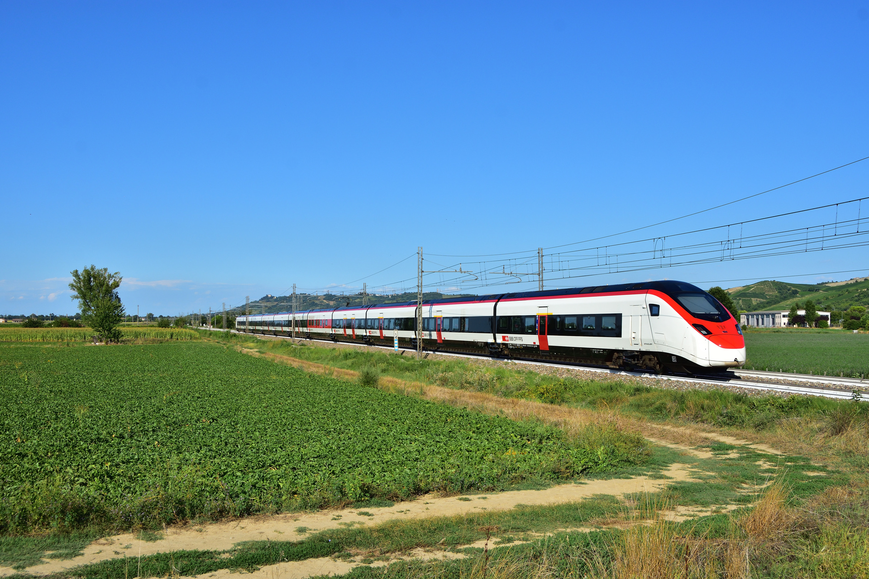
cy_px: 290
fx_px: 869
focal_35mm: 36
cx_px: 434
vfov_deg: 36.9
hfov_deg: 53.1
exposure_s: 1/800
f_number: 7.1
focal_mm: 24
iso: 200
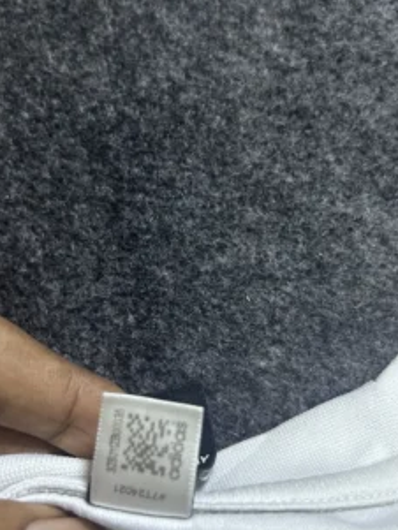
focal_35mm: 46
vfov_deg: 41.1
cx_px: 195
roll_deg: +9.2
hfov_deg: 31.5
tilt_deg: -44.6
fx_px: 705
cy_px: 311
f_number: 1.5
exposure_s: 1/50
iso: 160
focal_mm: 5.7
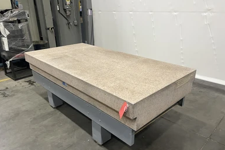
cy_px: 81
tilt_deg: -22.7
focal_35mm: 27
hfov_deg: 67.3
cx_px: 109
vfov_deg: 47.9
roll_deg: +1.6
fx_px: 169
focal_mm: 5.1
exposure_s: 1/60
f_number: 1.6
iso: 250
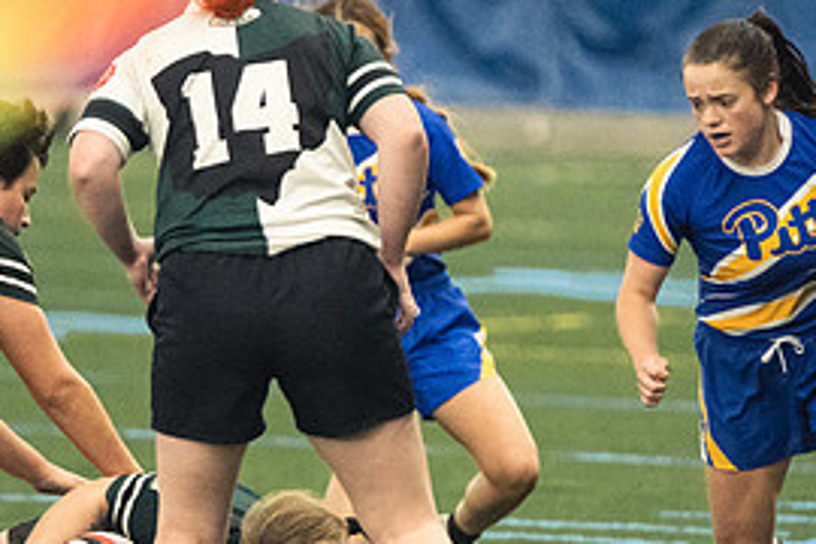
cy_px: 417
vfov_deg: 2.1
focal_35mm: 645
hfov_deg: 3.2
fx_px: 14619
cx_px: 447
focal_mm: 200
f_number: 2.8
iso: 10000
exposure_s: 1/500
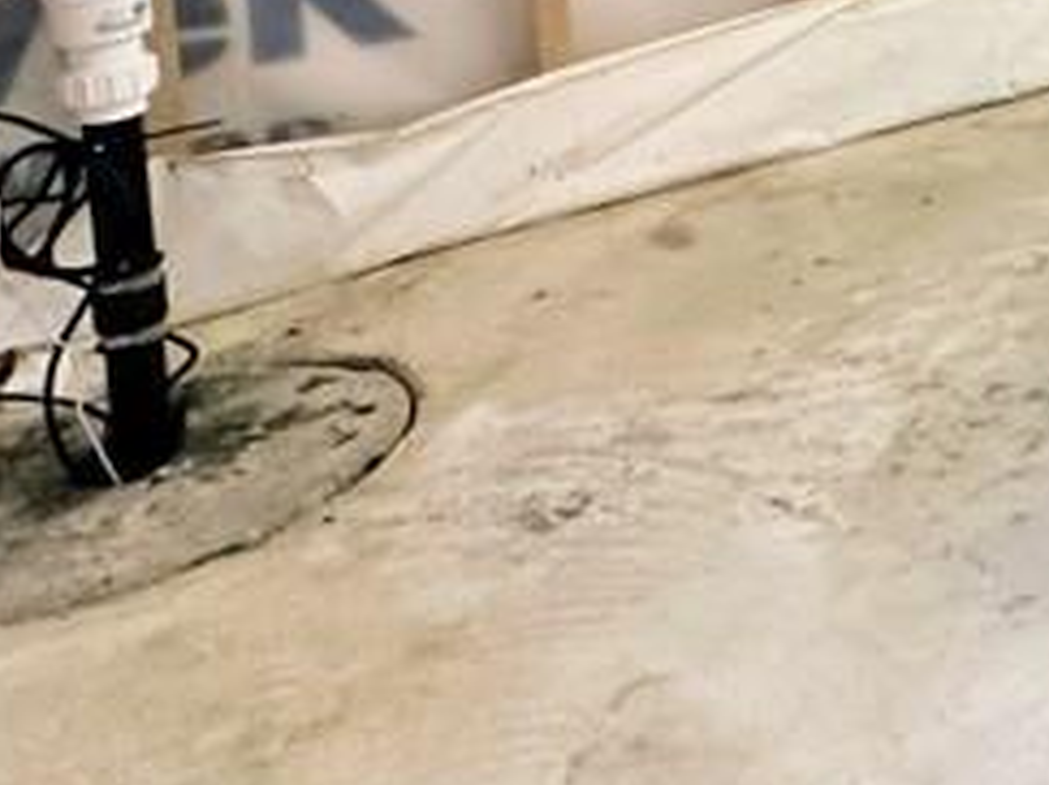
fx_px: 1787
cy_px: -405
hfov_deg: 20.8
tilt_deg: -7.4
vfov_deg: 20.9
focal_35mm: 59
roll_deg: -0.4
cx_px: 1947
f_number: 2.2
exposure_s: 1/60
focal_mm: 2.22
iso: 200
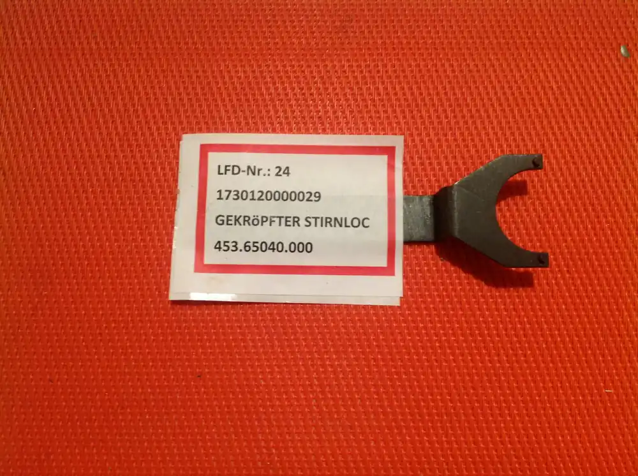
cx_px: 319
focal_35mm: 35
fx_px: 644
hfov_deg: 52.7
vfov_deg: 40.6
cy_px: 238
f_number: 2.4
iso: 160
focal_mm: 4.28
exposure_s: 1/15
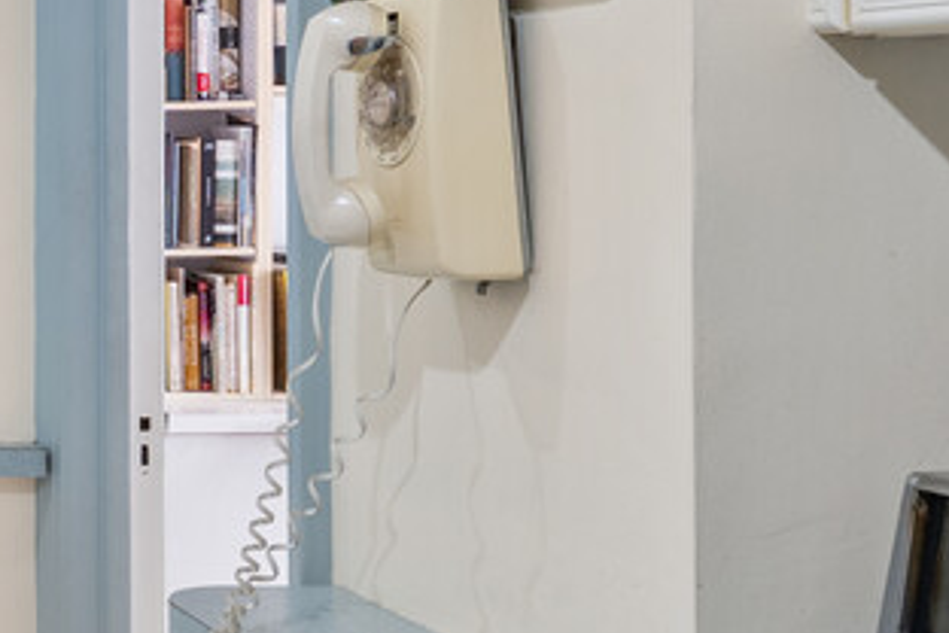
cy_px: 134
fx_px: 2030
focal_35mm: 77
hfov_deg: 20.7
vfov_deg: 17.6
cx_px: -627
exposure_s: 1/1.25
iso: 250
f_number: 10
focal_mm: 16
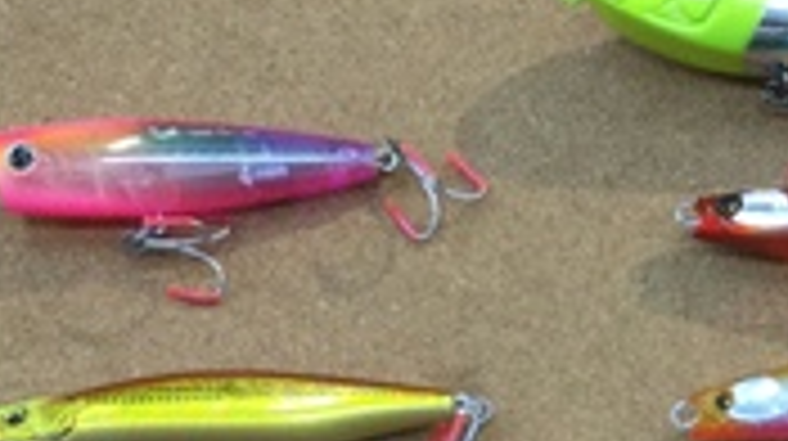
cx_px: 1076
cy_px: 896
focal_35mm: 116
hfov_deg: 17.2
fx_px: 2421
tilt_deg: -77.0
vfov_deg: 9.7
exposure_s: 1/30
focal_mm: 3.3
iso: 25
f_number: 2.4
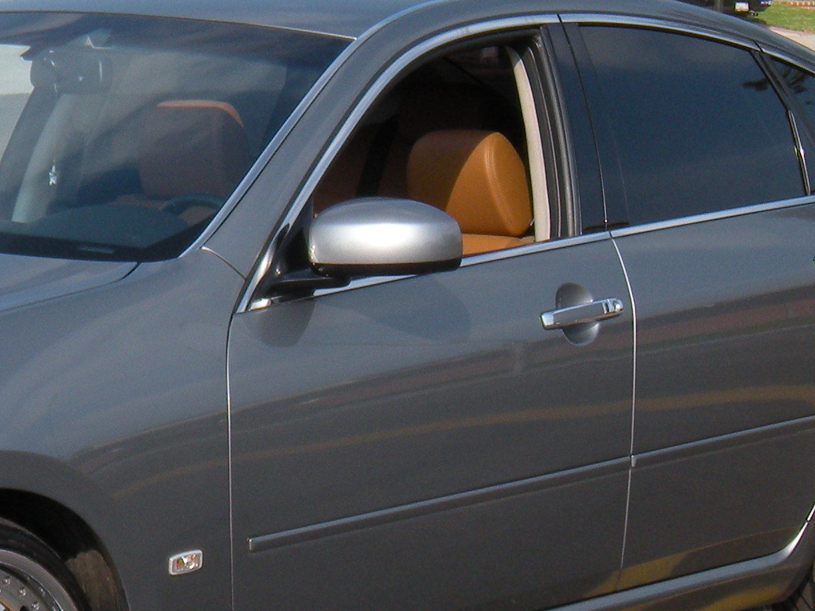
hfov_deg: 13.4
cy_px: 338
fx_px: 3437
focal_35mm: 146
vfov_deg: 10.2
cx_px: 117
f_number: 4.1
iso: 64
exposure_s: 1/470
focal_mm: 8.2
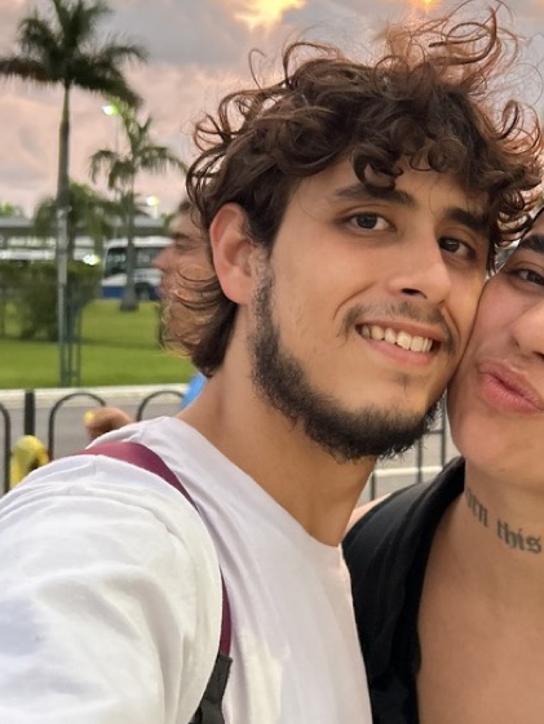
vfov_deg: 37.2
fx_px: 1068
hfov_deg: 27.8
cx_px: 454
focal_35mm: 51
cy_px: 265
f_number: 1.5
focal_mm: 5.7
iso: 400
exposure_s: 1/60
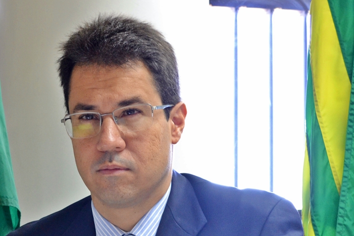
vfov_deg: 15.1
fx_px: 875
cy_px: 226
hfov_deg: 22.6
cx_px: 70
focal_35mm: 89
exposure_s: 1/20
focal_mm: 26
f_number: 4.2
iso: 800
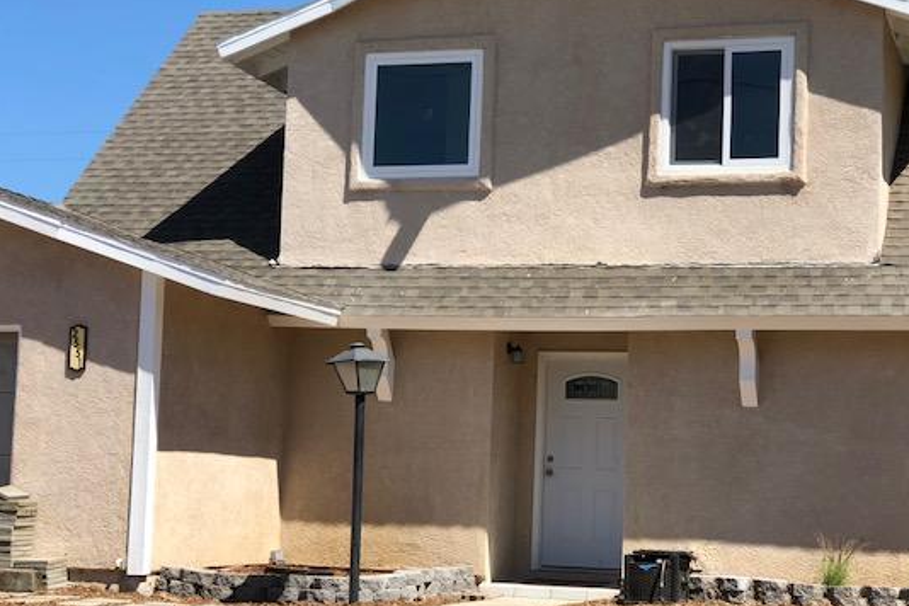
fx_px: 1793
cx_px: 541
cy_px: 342
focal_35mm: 71
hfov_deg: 28.4
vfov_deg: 19.2
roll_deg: -1.9
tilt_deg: +3.9
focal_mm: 6.6
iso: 20
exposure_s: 1/666
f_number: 2.8
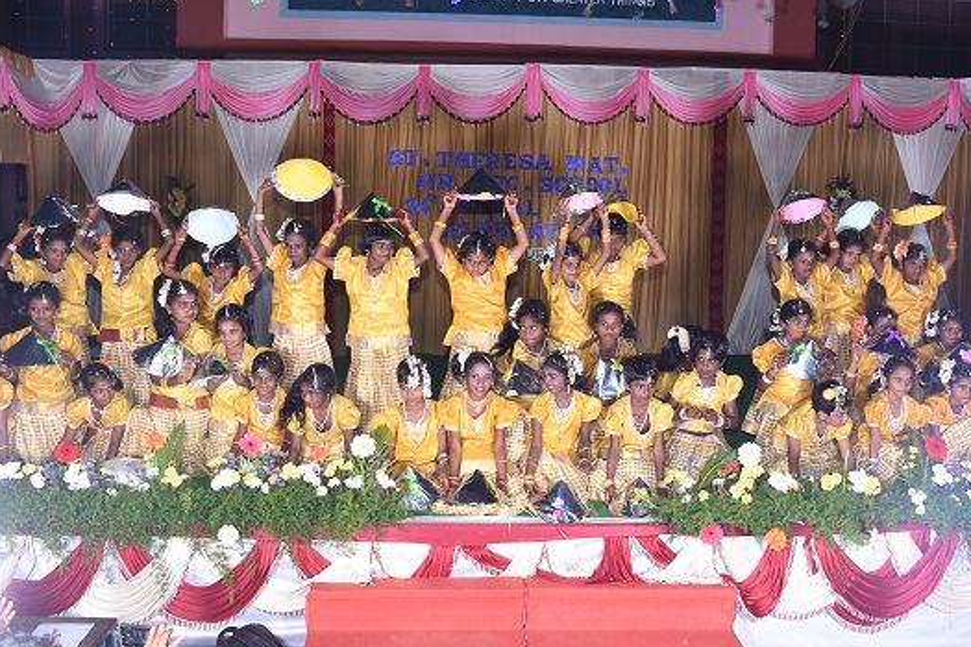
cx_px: 509
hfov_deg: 53.1
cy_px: 309
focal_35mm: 36
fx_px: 971
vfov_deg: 36.9
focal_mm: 18
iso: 160
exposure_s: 1/125
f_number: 5.6
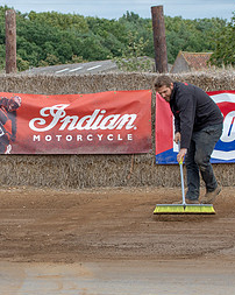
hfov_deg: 7.2
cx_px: 40
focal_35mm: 213
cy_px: 168
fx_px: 1854
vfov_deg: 9.1
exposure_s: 1/125
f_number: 8
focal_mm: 66
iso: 320
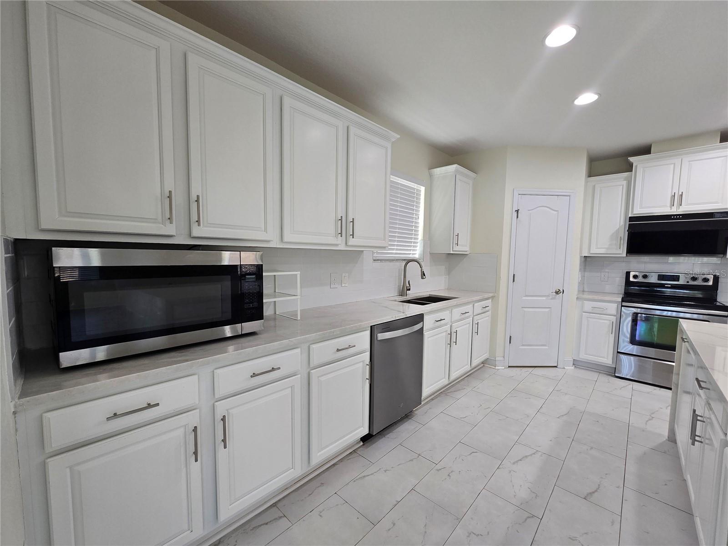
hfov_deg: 106.2
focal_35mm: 13
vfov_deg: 89.9
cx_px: 364
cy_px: 273
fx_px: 273
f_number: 2.2
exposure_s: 1/60
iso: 125
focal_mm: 2.2
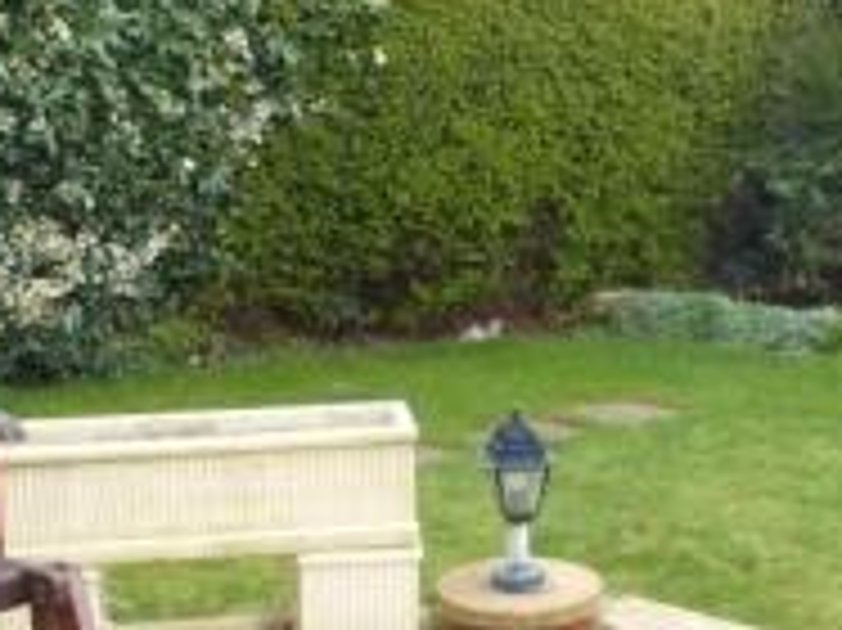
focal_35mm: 75
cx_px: 673
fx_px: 1823
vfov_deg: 19.6
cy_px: 317
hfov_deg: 25.6
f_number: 4
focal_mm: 4.3
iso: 100
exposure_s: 1/125
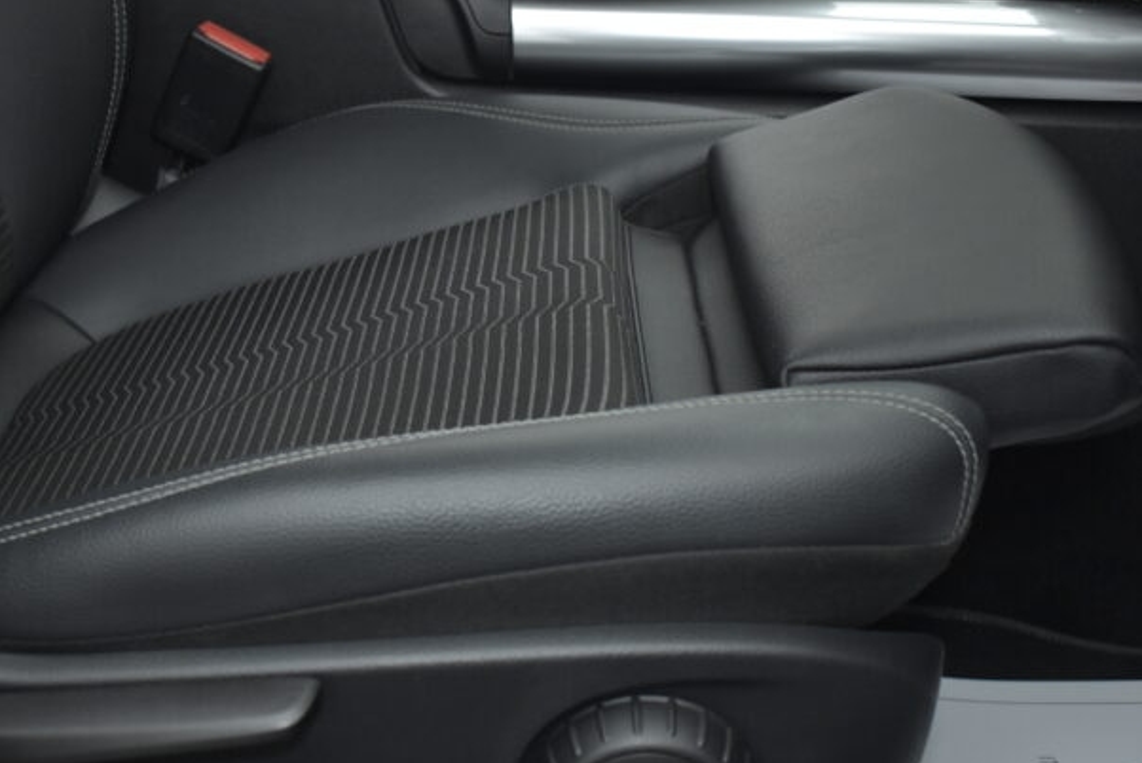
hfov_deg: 38.3
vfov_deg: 26.2
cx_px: 484
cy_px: 424
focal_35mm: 52
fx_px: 1639
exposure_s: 1/100
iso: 1600
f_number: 4
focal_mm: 27
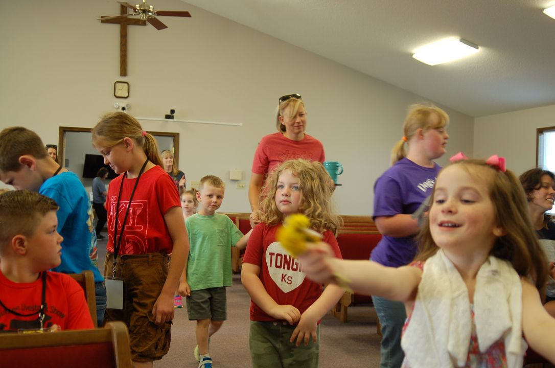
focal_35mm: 42
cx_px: 278
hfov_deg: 46.5
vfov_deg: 31.8
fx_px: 646
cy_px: 184
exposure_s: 1/50
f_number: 3.5
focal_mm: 28
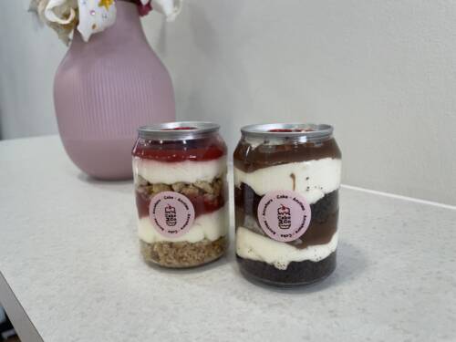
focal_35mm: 26
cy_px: 171
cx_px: 228
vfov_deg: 53.1
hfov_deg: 67.3
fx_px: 343
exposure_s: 1/100
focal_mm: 4.2
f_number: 1.6
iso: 100
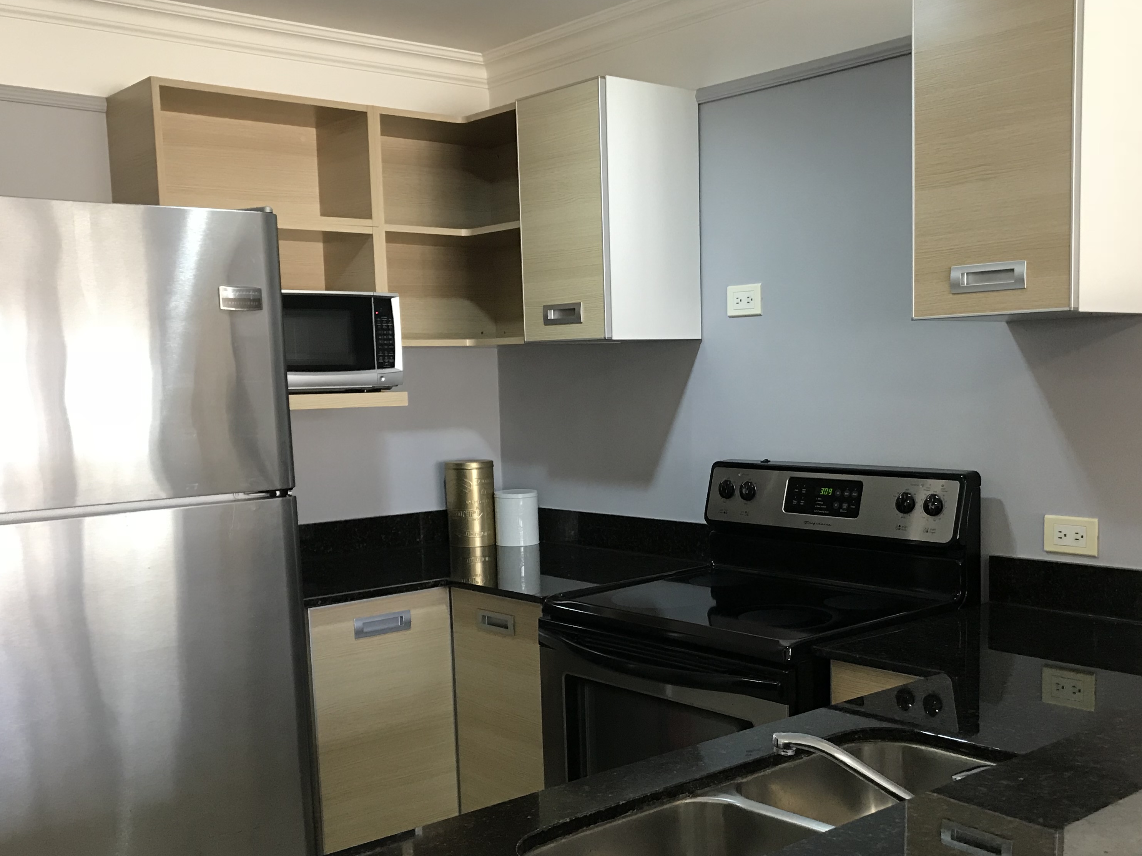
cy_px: 539
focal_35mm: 38
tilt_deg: -6.1
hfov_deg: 48.8
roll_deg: +0.4
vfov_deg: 37.5
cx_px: 646
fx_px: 1254
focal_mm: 3.99
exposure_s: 1/15
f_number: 1.8
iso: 50
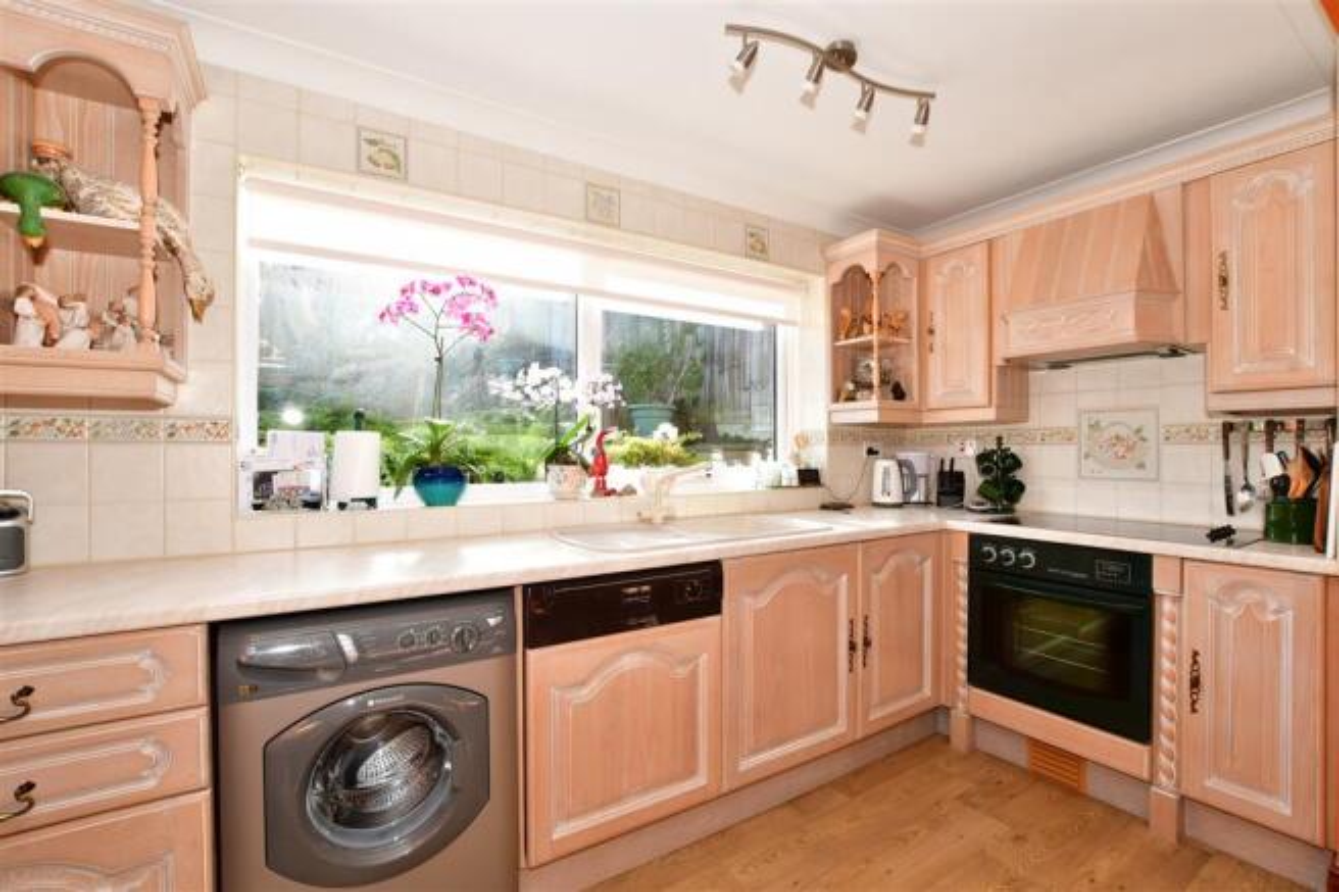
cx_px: 670
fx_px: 558
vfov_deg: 77.3
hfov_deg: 100.4
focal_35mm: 15
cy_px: 446
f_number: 8
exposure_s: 1/30
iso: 400
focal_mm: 10
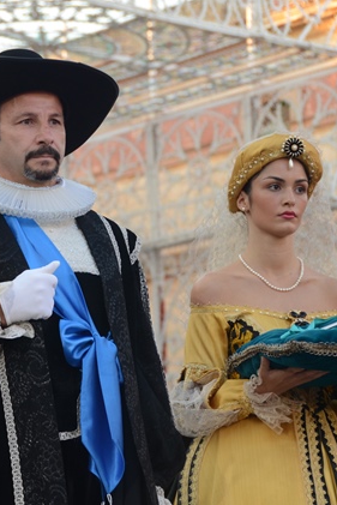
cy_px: 252
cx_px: 97
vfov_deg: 12.0
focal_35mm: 171
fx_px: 2396
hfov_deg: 8.0
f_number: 5.6
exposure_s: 1/200
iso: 500
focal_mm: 75
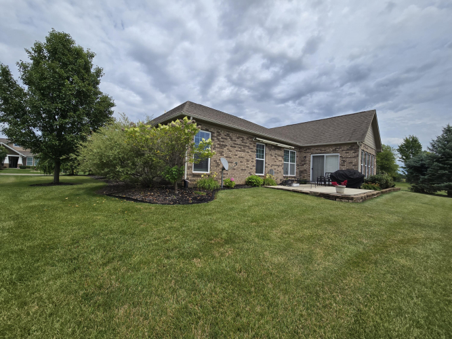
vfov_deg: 89.9
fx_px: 170
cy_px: 170
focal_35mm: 13
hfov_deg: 106.2
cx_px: 226
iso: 50
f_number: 2.2
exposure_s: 1/3913
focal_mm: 2.2
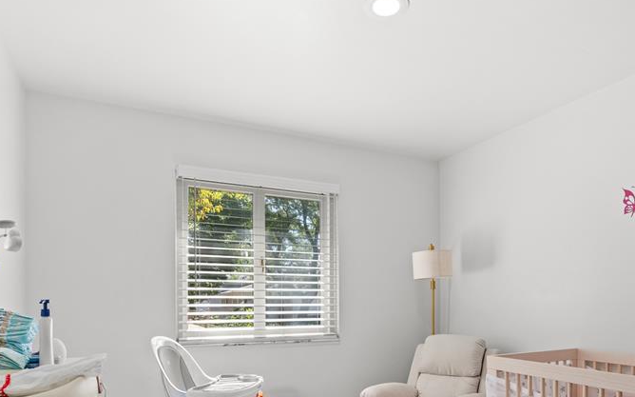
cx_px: 338
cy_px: 310
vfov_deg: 46.9
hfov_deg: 72.5
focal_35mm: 25
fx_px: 432
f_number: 8
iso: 400
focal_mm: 16
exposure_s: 1/15
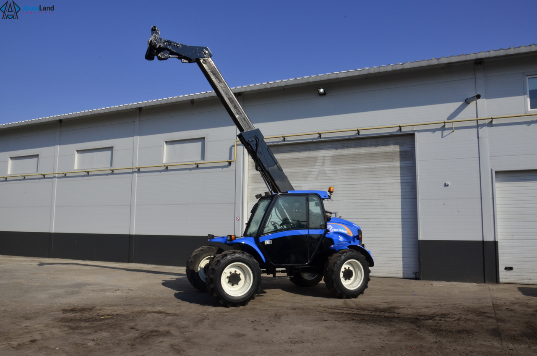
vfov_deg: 47.7
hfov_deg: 67.5
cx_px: 268
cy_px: 178
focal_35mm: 27
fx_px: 402
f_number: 22
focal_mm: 18
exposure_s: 1/80
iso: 125
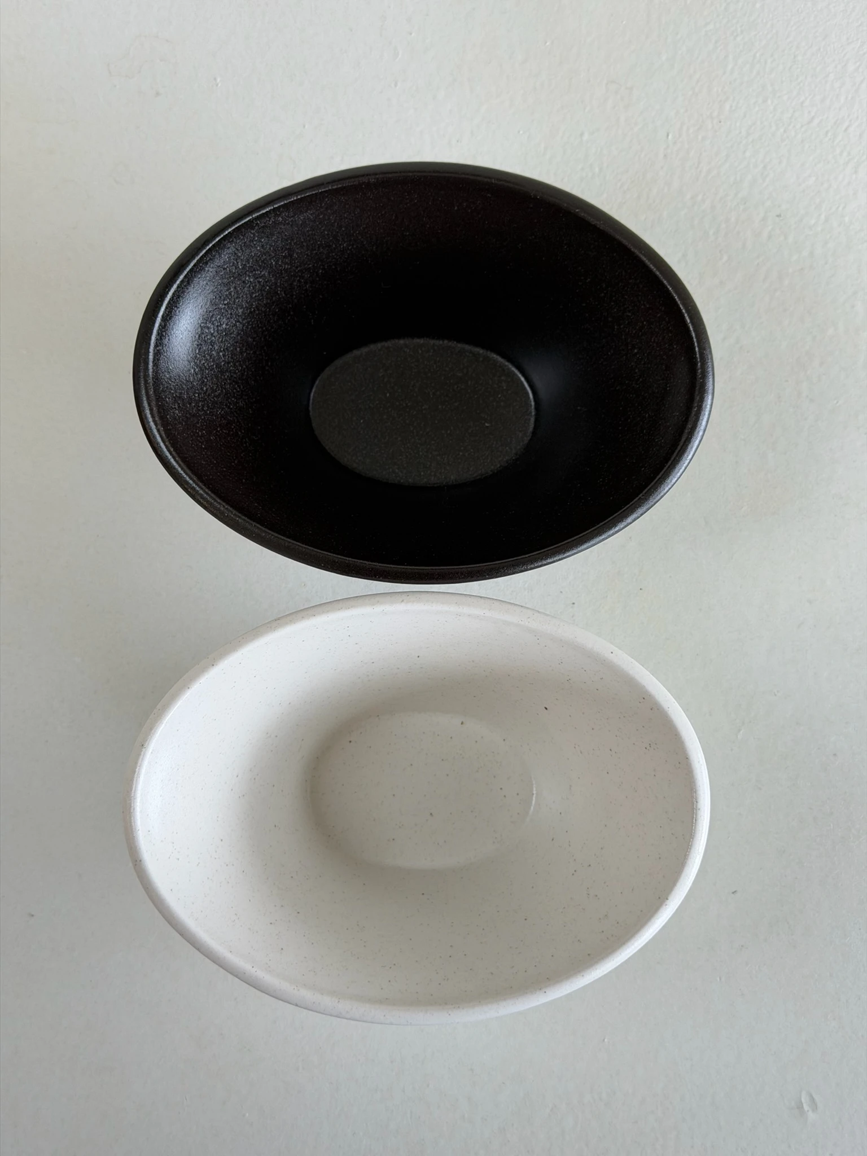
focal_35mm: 48
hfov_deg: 30.3
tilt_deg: -85.5
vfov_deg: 39.7
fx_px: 1603
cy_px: 578
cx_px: 434
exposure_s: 1/60
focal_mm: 6.76
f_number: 1.78
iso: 50
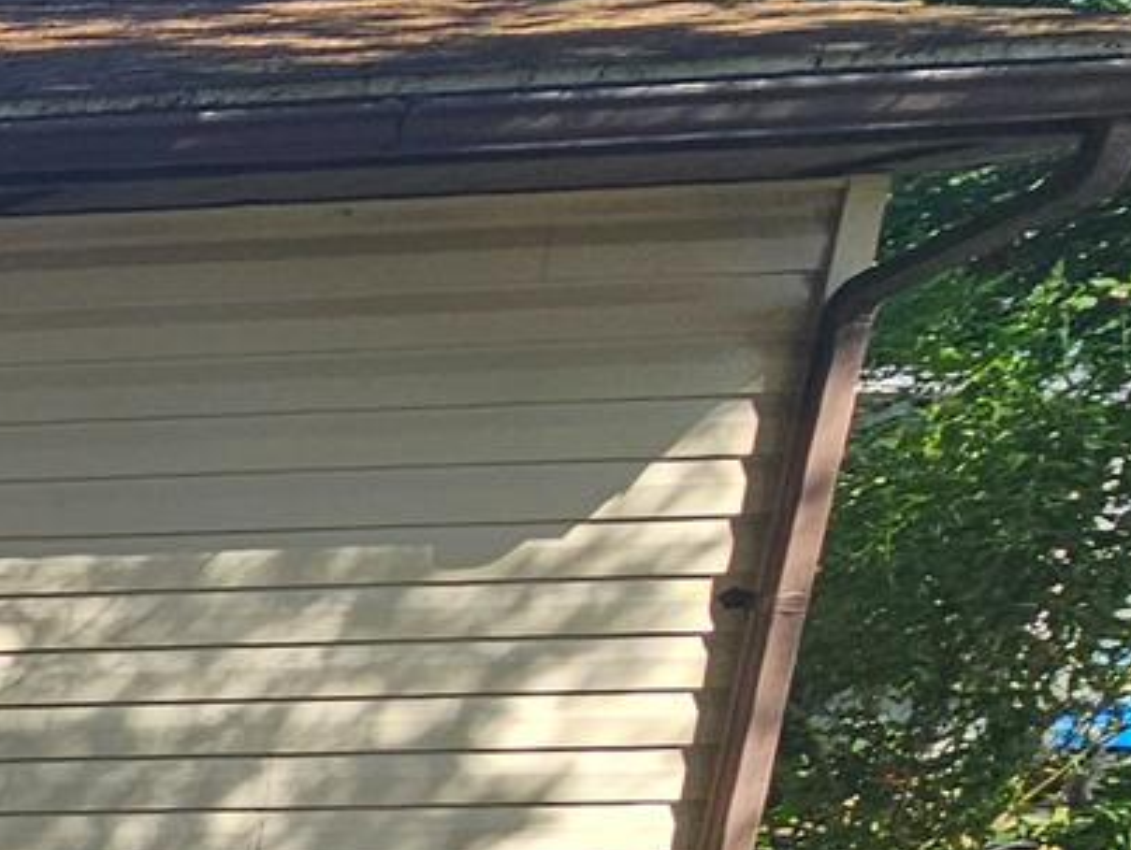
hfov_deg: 17.0
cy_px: 1248
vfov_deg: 19.6
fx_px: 2158
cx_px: -1350
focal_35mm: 66
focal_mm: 2.2
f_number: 2.2
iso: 50
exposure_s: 1/388
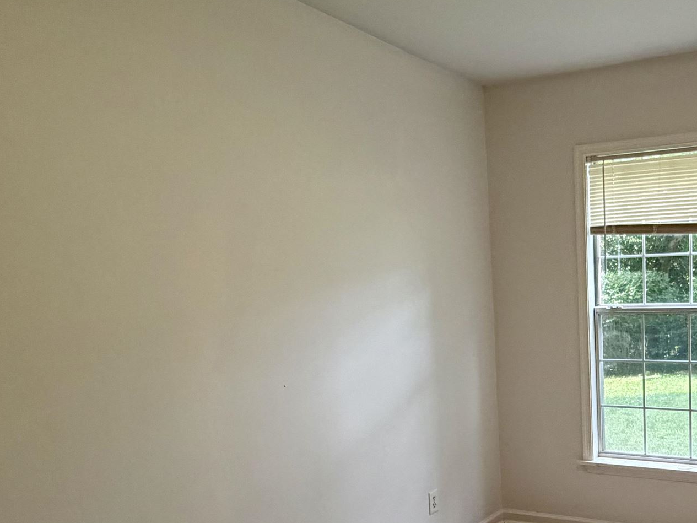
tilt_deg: -6.7
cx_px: 579
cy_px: 363
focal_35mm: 34
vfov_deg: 41.1
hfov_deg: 50.0
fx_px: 685
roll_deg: +2.5
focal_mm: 2.22
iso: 160
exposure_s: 1/120
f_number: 2.2
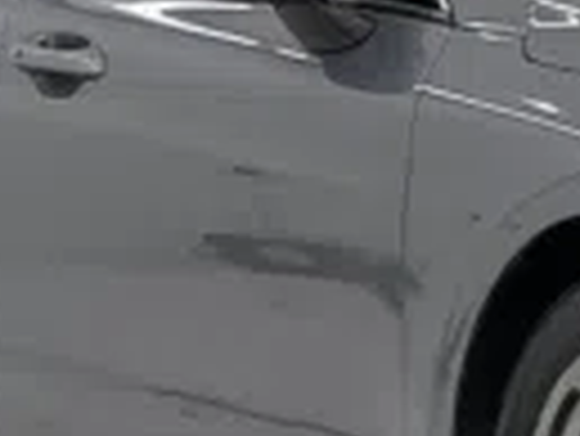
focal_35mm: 382
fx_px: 6406
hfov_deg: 5.2
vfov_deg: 3.9
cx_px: 701
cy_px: -22
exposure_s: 1/100
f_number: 2.8
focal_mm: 9
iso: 32
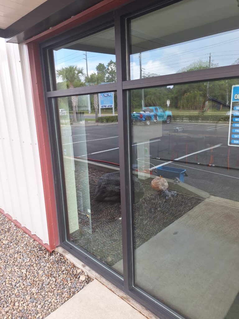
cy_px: 160
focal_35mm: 23
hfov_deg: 58.9
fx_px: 212
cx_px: 120
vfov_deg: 73.9
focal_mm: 5.54
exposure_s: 1/181
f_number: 1.8
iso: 40
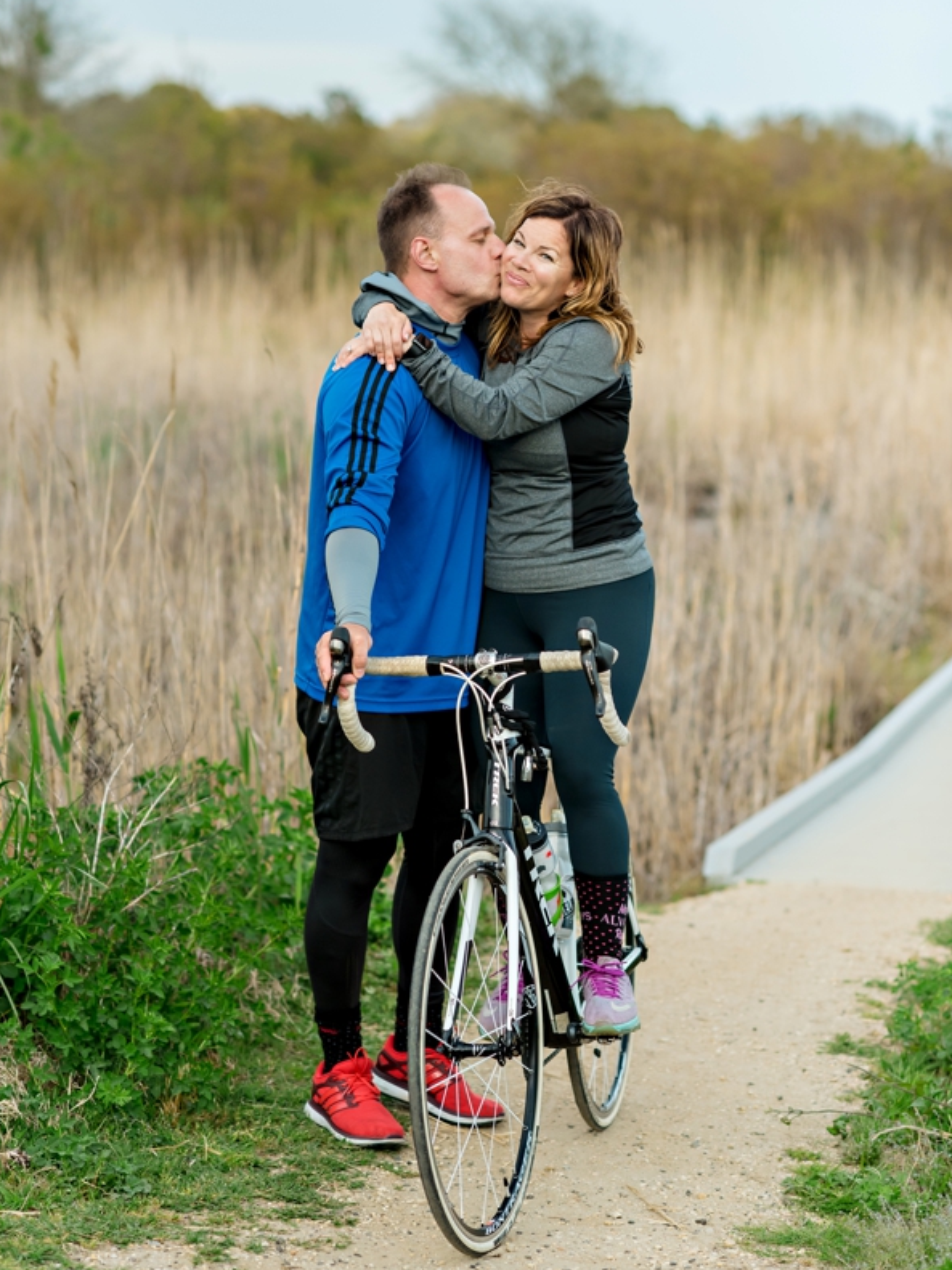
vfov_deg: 21.1
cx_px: 471
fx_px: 3411
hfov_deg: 15.9
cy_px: 586
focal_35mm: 93
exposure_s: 1/2500
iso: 800
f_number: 2.8
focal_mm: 85
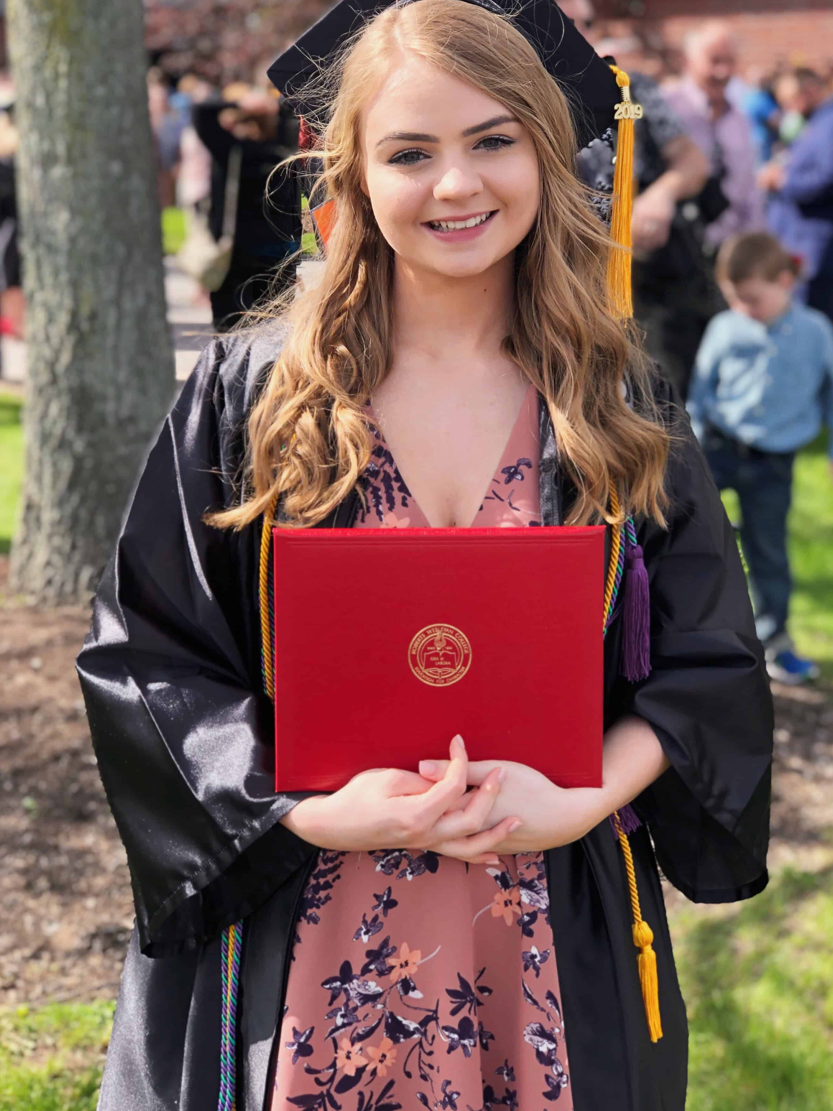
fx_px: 2117
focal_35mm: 66
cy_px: 470
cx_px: 448
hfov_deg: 22.3
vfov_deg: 29.3
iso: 20
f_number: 2.8
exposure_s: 1/287
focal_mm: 6.6
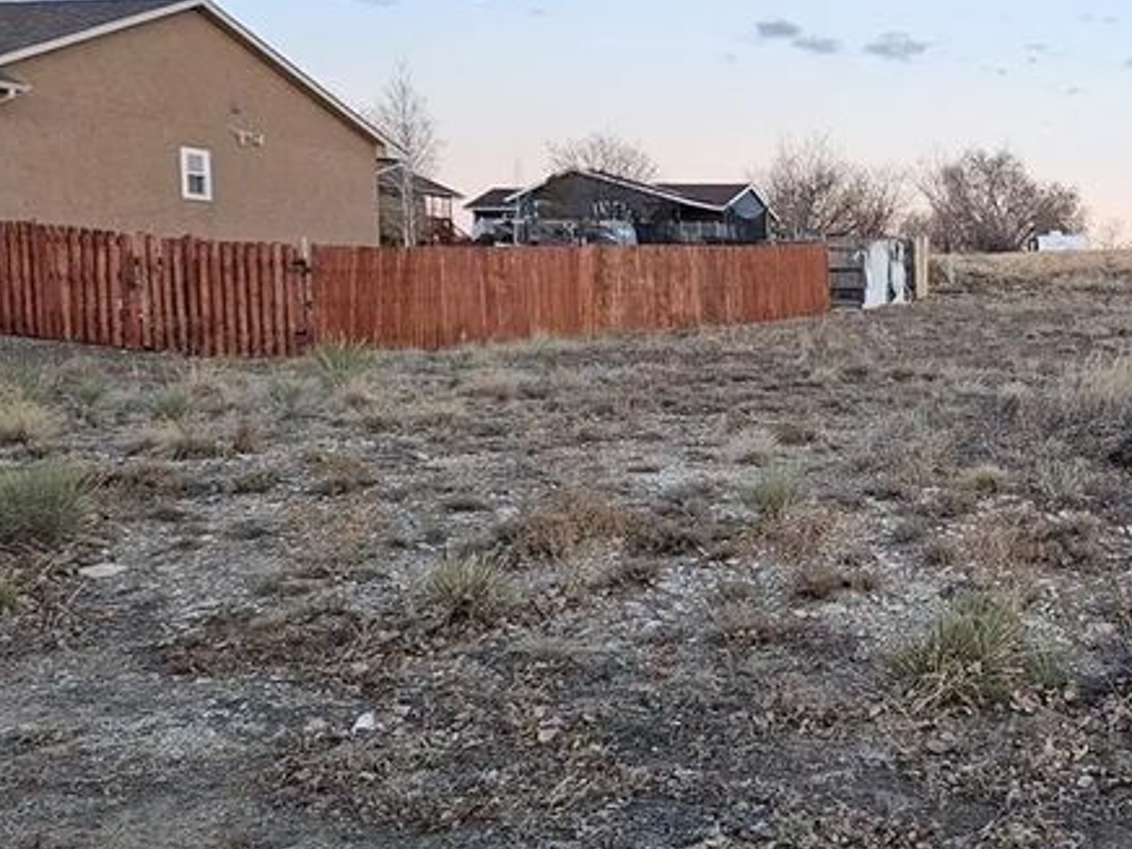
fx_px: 1766
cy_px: 511
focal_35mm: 54
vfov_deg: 27.0
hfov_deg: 31.5
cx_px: 1244
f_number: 1.8
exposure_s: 1/50
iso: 40
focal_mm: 5.4
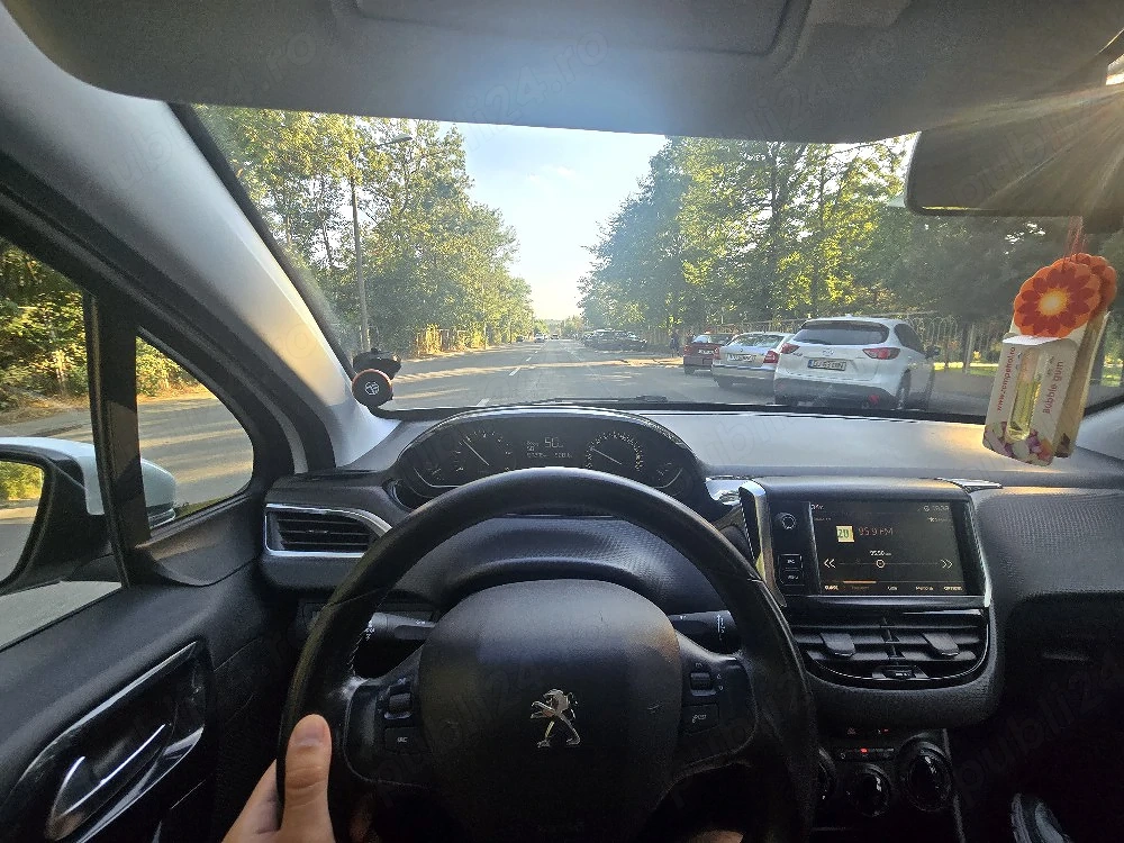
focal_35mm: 13
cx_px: 562
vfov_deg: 89.9
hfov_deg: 106.2
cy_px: 422
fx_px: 422
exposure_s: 1/370
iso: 125
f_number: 2.2
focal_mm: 2.2
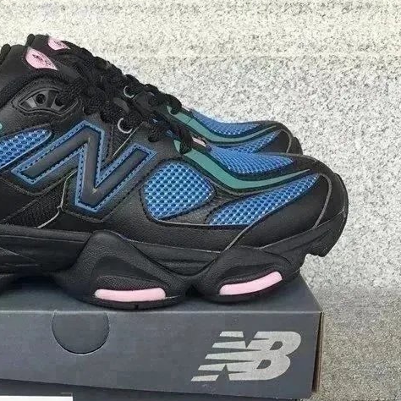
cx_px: 91
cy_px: 278
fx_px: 682
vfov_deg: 32.4
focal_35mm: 52
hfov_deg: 32.1
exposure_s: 1/100
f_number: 2.4
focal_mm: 3.3
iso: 25
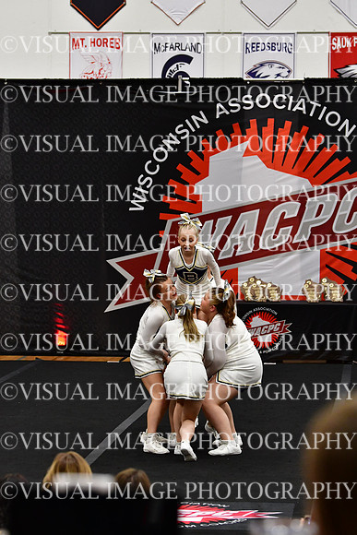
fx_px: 2111
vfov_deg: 14.4
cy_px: 268
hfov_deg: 9.7
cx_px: 178
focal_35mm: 142
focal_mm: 95
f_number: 4
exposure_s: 1/500
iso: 4000
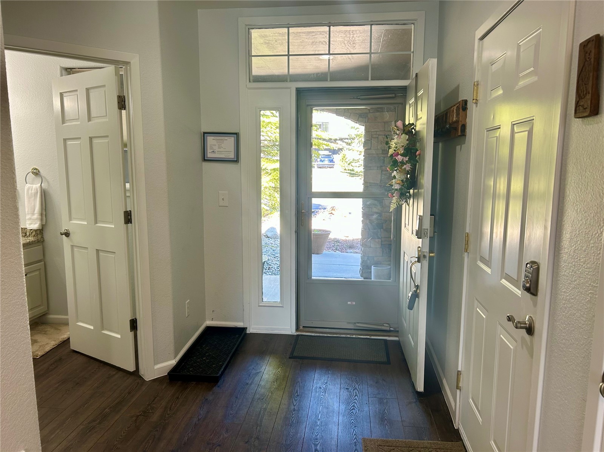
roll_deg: +0.8
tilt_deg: -7.6
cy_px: 226
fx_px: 454
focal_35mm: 26
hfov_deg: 67.3
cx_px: 302
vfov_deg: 53.0
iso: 80
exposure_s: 1/120
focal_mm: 5.7
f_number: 1.5
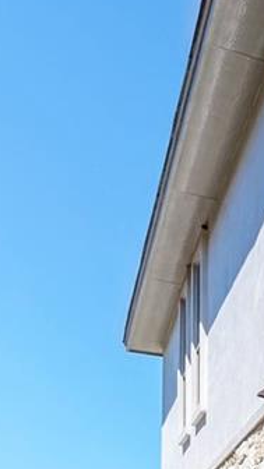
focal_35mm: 83
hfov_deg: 8.3
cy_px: 624
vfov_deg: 22.6
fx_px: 1033
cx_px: 1041
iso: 100
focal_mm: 13
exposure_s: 1/400
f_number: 7.1
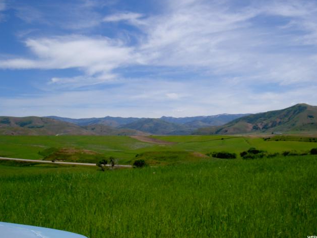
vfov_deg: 36.0
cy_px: 117
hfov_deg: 46.8
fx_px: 366
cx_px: 161
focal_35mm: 40
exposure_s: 1/800
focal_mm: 8
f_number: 4.7
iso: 100
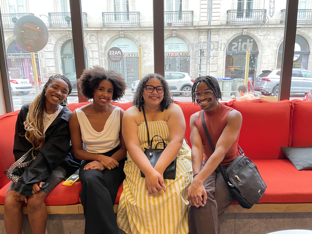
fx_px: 234
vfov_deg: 53.1
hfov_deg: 67.3
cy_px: 117
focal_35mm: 26
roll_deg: +1.0
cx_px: 156
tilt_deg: -11.6
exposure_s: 1/50
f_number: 1.6
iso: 80
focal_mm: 4.2
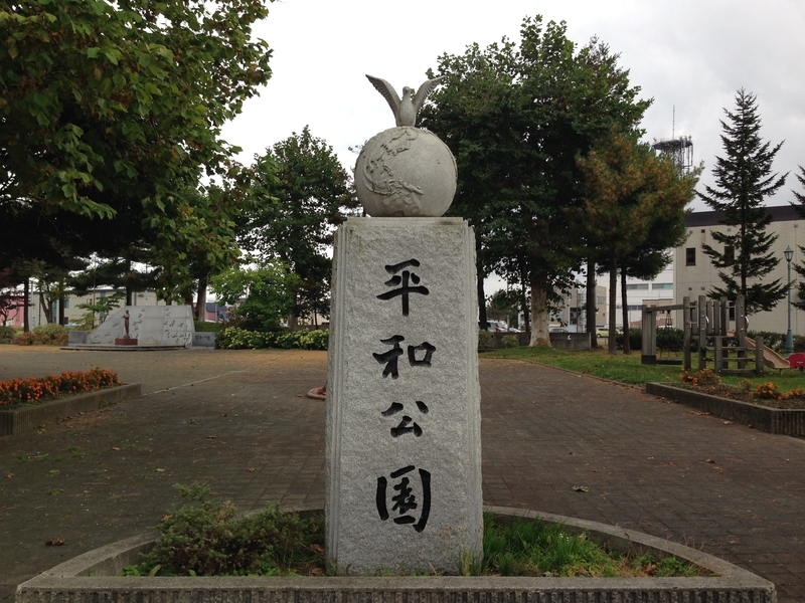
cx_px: 402
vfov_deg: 42.9
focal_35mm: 33
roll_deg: -0.1
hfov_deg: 55.4
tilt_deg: +3.3
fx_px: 767
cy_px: 302
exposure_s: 1/173
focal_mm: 4.12
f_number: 2.4
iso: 50
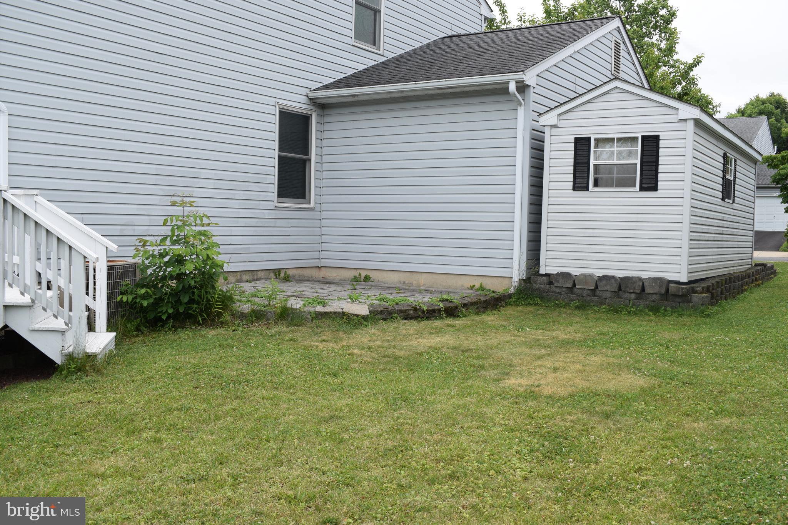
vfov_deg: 38.4
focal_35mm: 34
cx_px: 394
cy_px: 262
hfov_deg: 55.1
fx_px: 755
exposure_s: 1/320
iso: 200
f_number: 9
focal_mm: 23
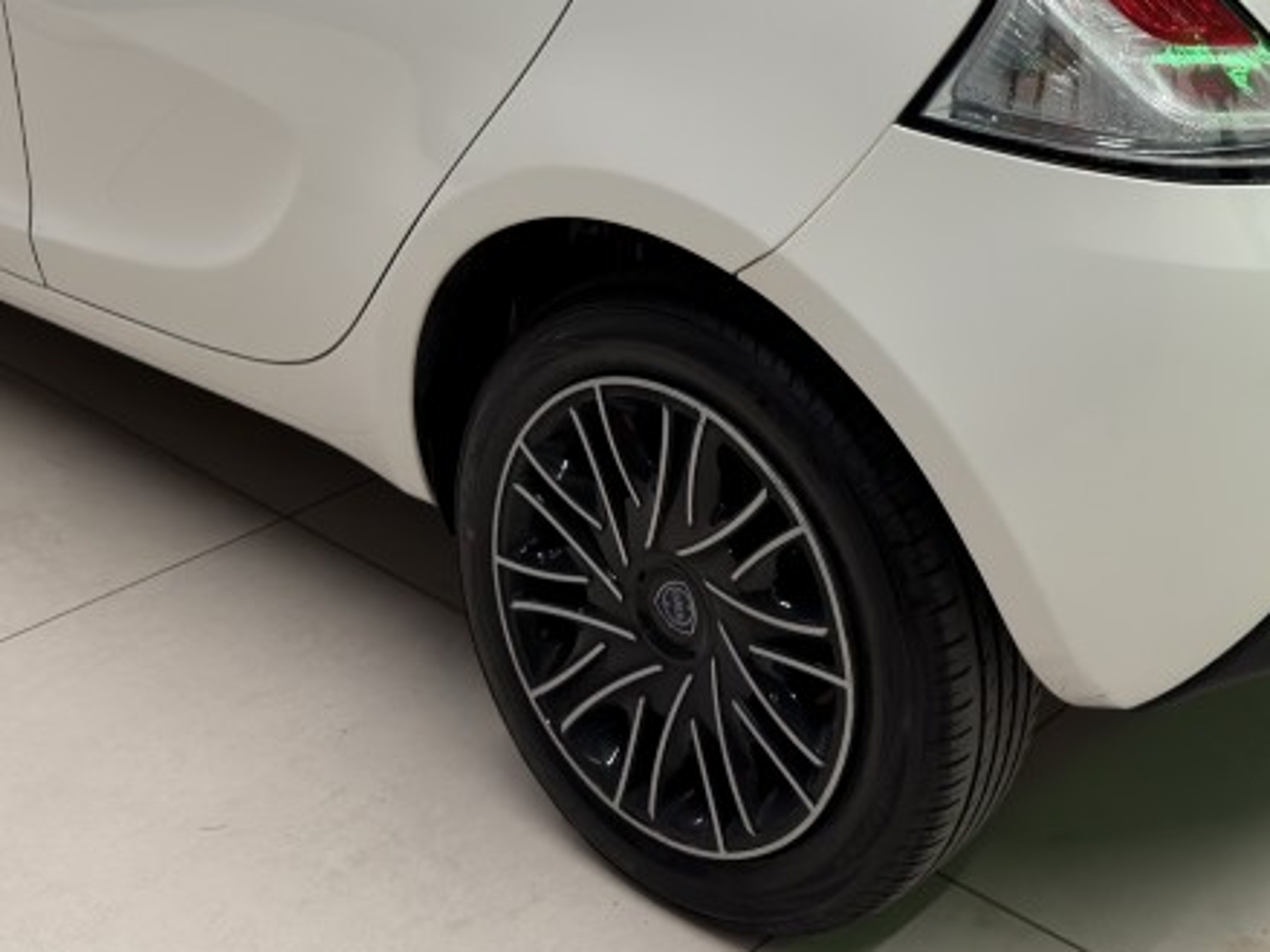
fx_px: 2054
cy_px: -98
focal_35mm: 56
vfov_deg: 24.3
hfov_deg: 34.3
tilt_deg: -11.7
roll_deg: -1.0
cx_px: 694
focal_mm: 6.76
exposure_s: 1/50
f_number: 1.78
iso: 200
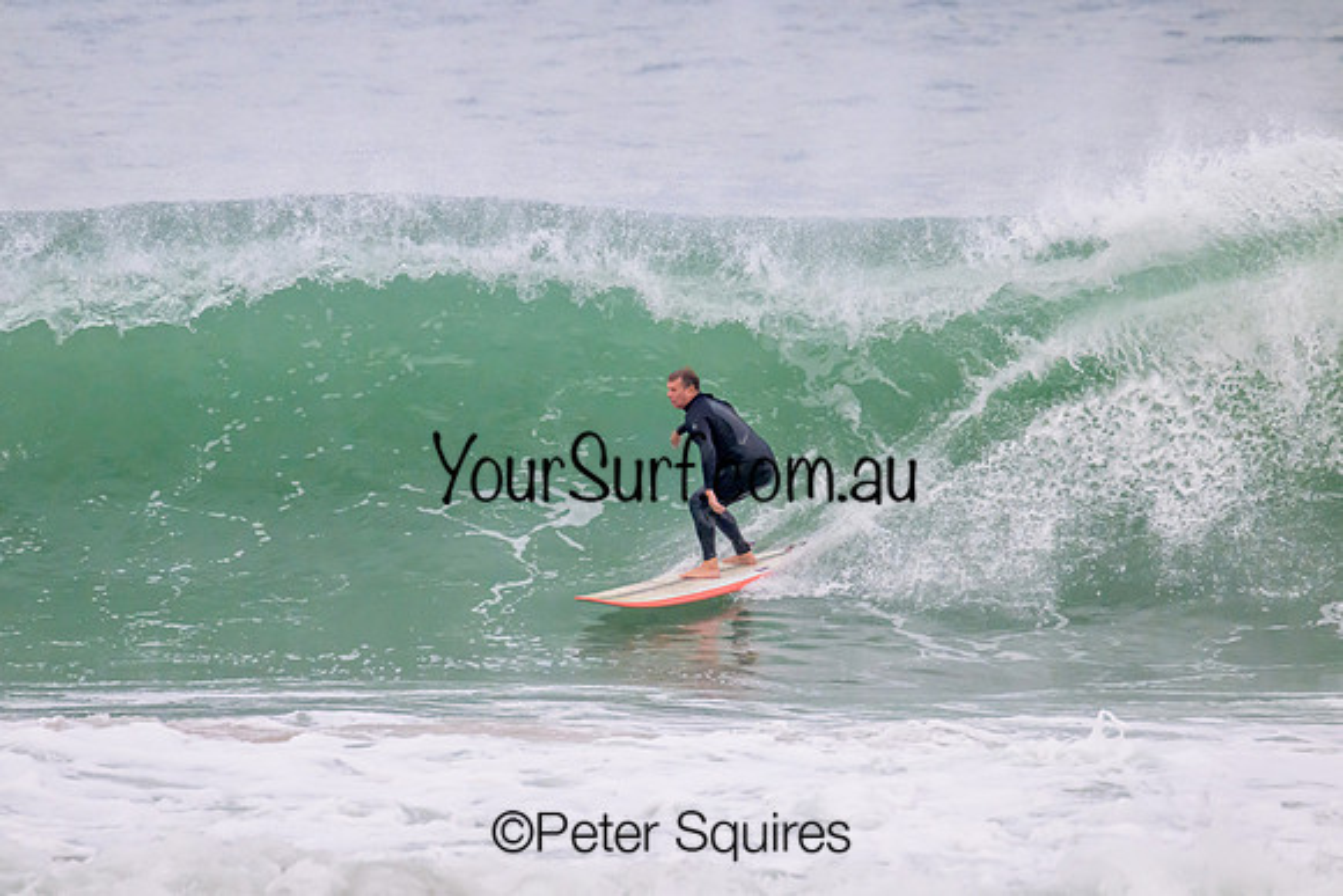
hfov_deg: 2.5
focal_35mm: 835
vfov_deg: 1.6
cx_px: 672
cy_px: 448
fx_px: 31169
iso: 3600
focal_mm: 800
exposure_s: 1/2000
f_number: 11
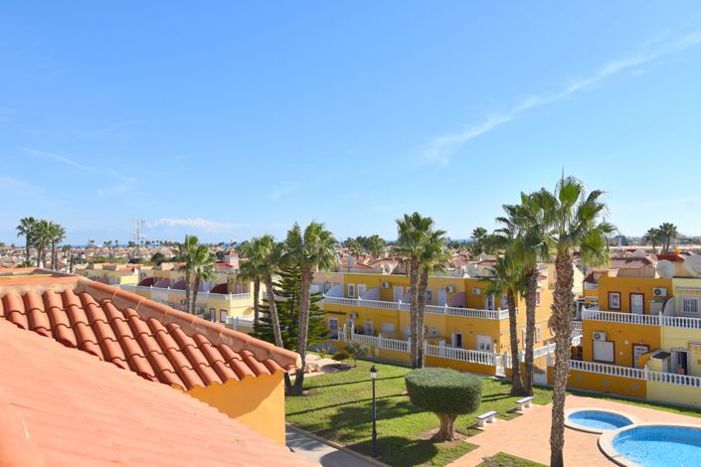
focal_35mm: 30
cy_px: 234
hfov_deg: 61.9
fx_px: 584
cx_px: 350
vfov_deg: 43.6
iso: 100
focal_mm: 20
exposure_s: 1/320
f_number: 9
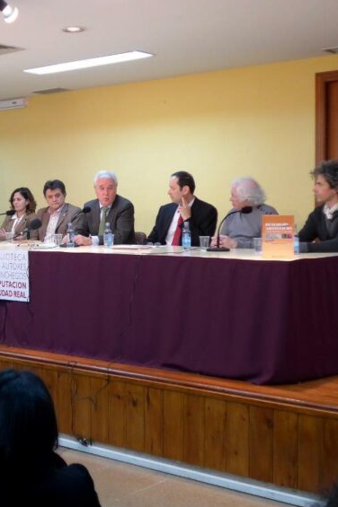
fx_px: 818
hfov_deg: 22.8
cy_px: 252
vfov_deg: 34.5
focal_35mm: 58
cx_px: 35
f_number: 2.6
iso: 320
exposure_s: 1/60
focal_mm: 8.4
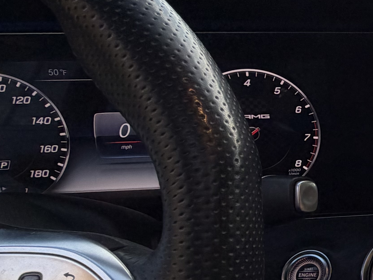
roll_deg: +0.5
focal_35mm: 48
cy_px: 138
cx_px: 572
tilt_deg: -11.3
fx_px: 517
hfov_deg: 26.9
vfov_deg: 30.3
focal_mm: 2.22
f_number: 2.2
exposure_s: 1/262
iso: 50
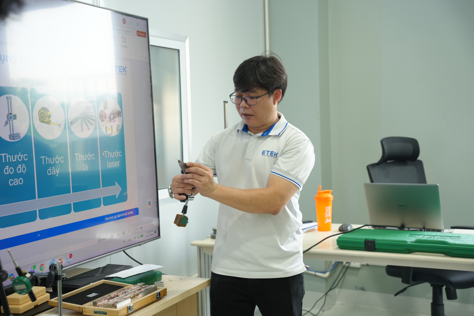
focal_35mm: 48
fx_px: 629
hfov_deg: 41.3
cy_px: 158
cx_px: 237
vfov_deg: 28.2
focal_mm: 47.8
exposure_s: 1/200
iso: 500
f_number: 3.5
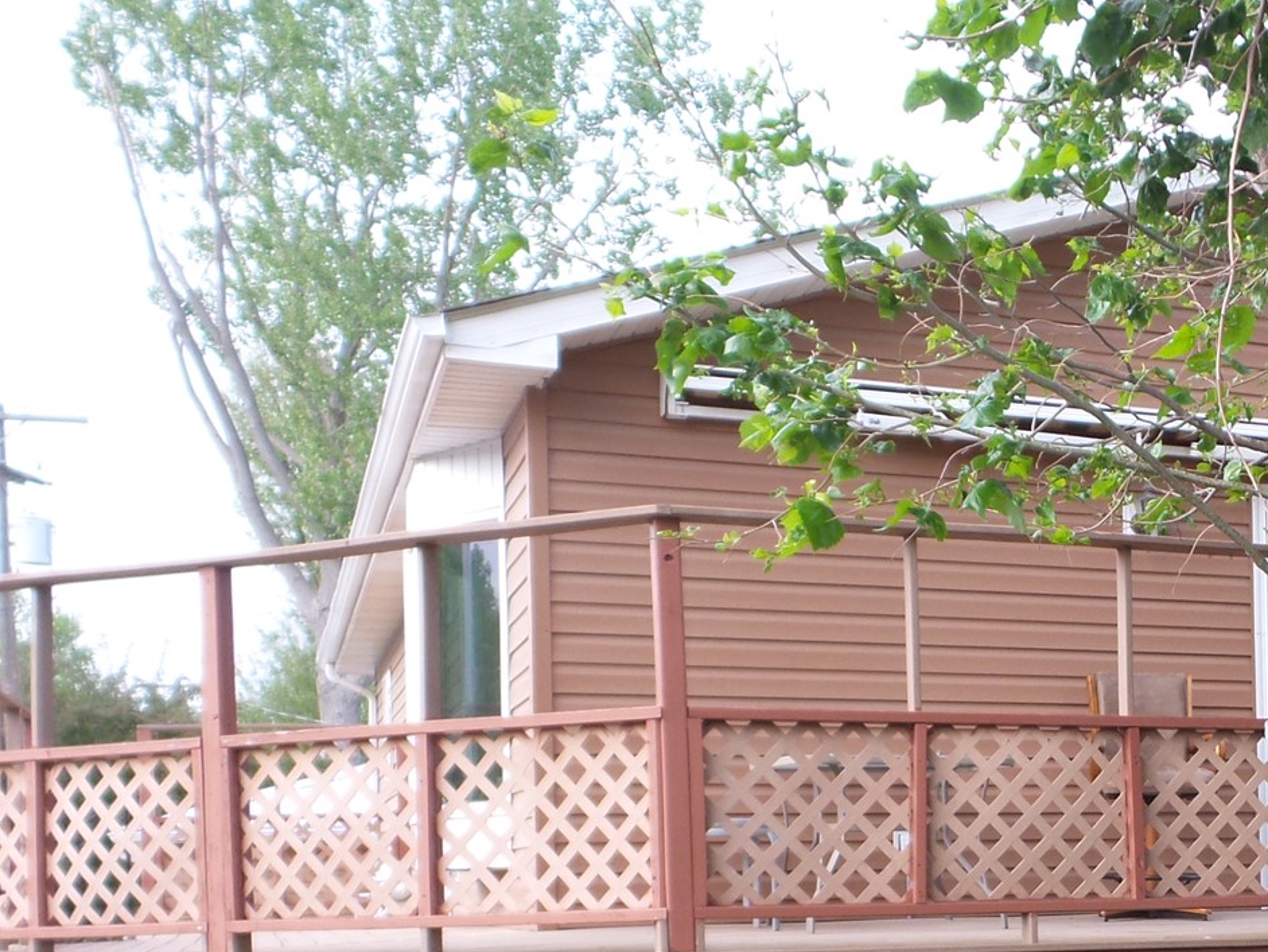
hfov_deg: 36.2
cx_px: 1108
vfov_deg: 27.8
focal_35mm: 50
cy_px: 891
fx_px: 1832
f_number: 3.2
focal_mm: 4.1
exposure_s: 1/40
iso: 100
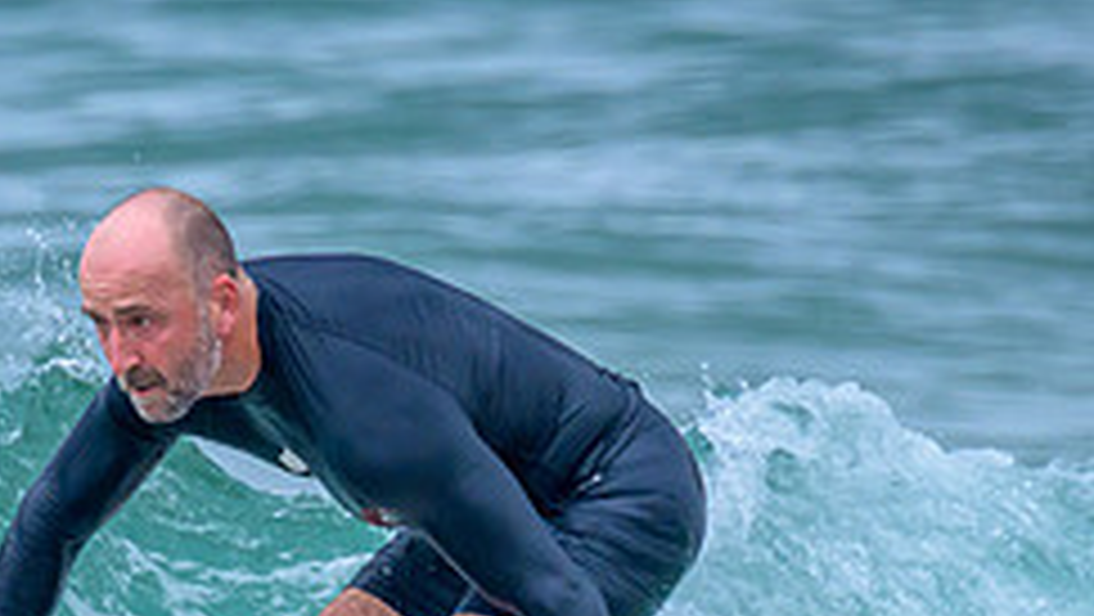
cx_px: 220
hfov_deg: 1.1
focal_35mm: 1918
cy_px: 675
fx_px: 55669
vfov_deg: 0.6
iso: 1250
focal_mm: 560
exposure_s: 1/2000
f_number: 8
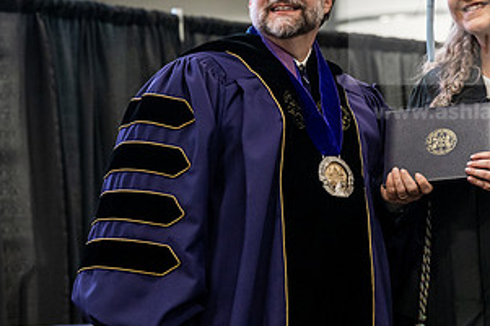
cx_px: 300
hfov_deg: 12.4
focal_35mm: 166
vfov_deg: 8.3
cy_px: 146
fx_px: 2257
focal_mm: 86
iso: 4000
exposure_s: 1/200
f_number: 4.5
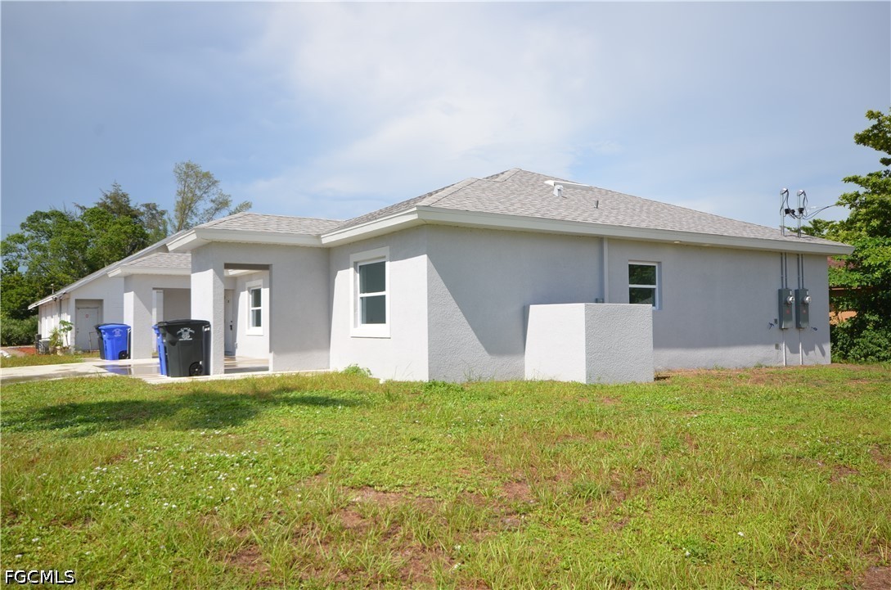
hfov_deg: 62.0
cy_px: 295
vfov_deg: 43.4
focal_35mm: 30
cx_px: 446
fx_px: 741
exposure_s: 1/250
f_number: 8
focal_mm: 20
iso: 125
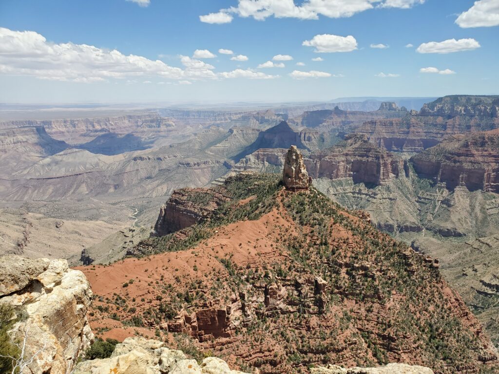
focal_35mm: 26
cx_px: 250
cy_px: 187
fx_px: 375
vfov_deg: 53.1
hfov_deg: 67.3
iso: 50
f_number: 2.4
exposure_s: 1/1307
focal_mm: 4.3
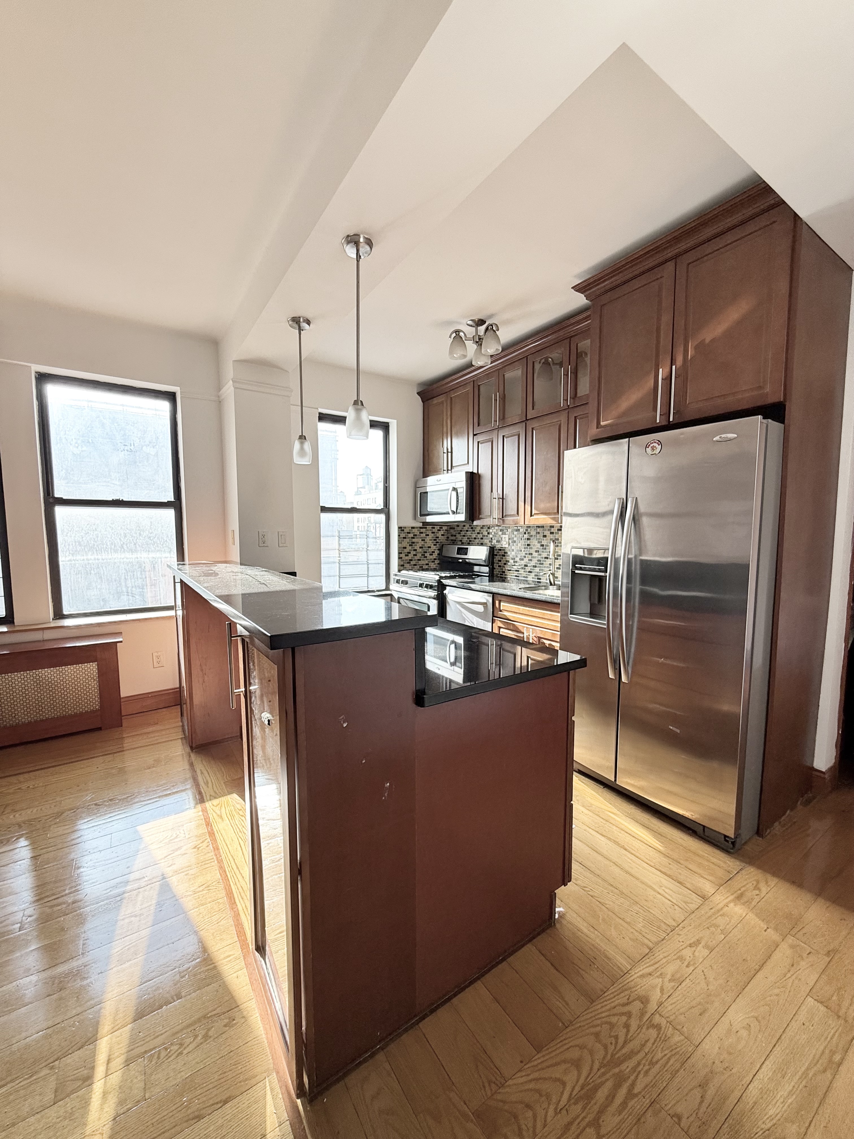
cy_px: 570
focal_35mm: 14
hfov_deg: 85.7
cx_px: 427
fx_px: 461
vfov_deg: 102.1
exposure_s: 1/131
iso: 64
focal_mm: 2.22
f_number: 2.2
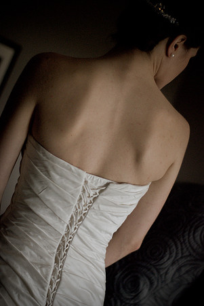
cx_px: 102
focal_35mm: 75
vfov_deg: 27.0
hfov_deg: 18.2
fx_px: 636
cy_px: 153
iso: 800
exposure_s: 1/1000
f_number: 2
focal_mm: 50
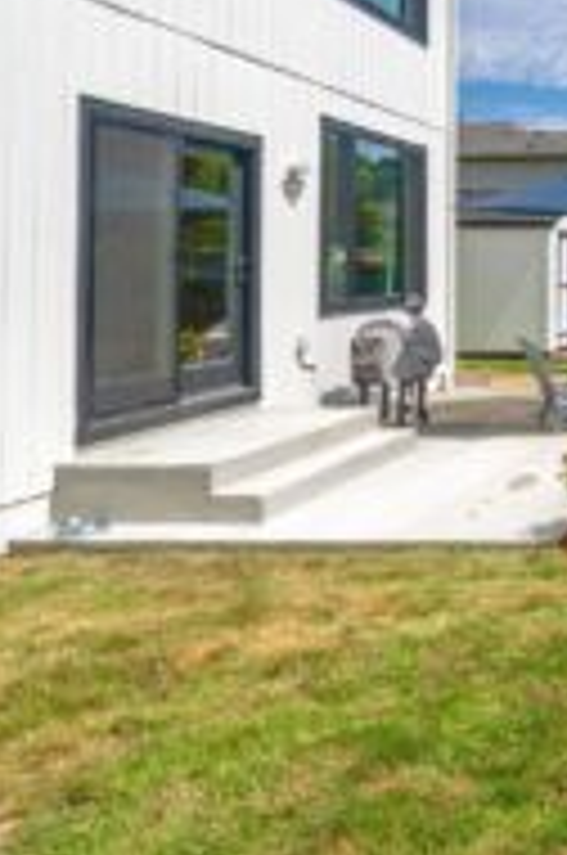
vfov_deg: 50.2
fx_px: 901
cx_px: 778
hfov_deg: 27.6
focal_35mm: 38
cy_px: 313
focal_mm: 18
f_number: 7.1
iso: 80
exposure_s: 1/320
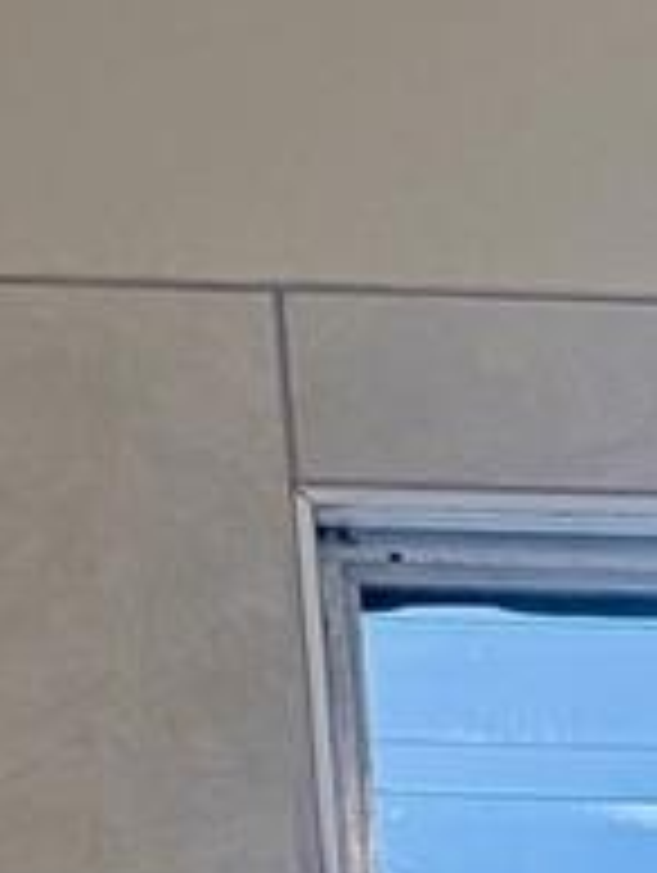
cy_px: 3010
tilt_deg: -19.6
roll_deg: +0.4
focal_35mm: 190
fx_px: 4798
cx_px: 1400
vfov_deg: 8.1
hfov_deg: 7.5
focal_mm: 6.76
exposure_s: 1/120
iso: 250
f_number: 1.78
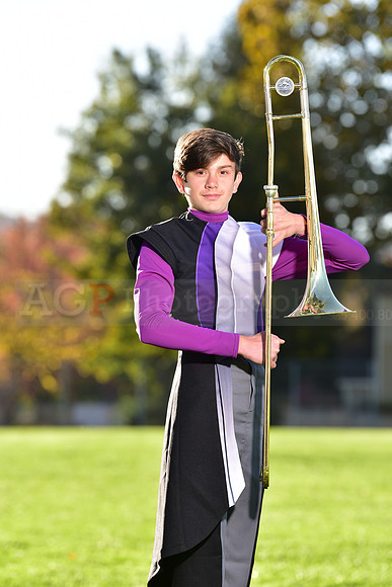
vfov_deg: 10.3
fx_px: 3264
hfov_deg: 6.9
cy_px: 294
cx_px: 196
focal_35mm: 200
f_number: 5
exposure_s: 1/200
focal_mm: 200
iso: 80
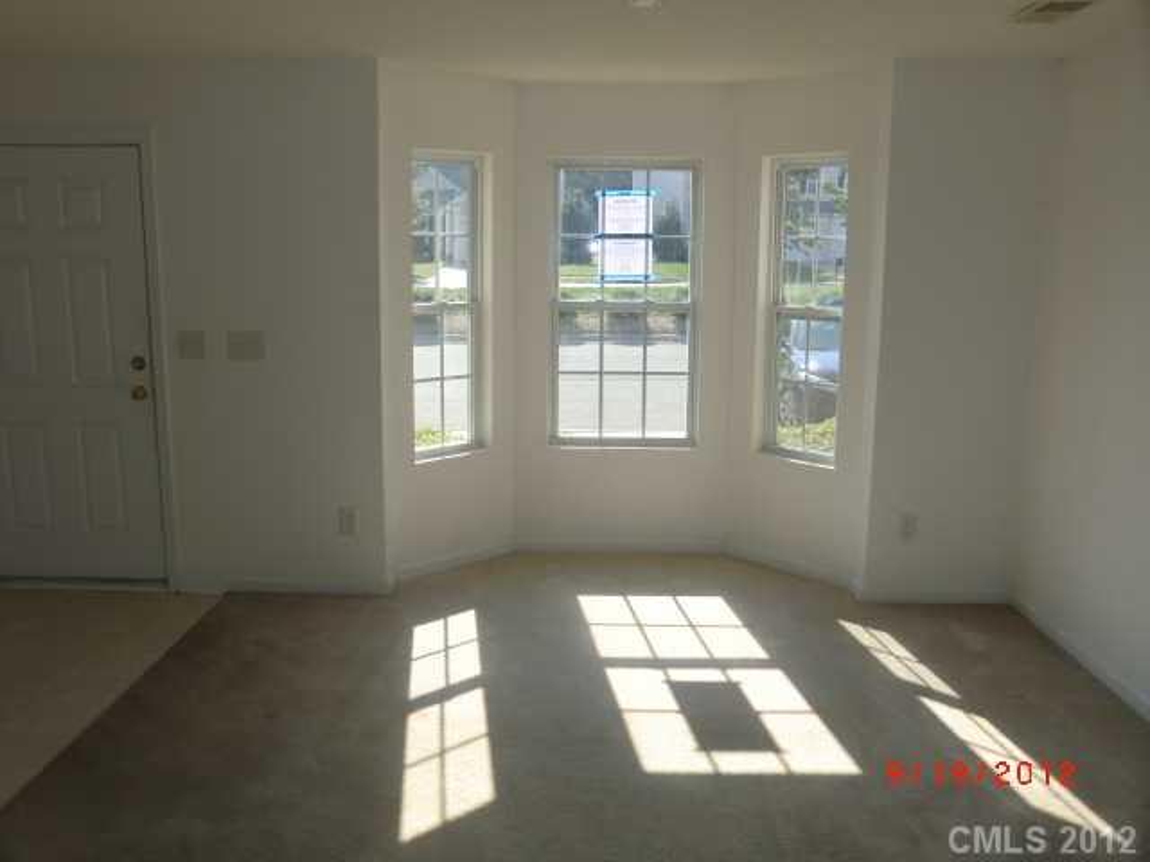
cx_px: 575
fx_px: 963
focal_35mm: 29
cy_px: 431
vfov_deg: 48.2
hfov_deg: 61.7
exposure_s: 1/250
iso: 64
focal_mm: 5.2
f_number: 3.5
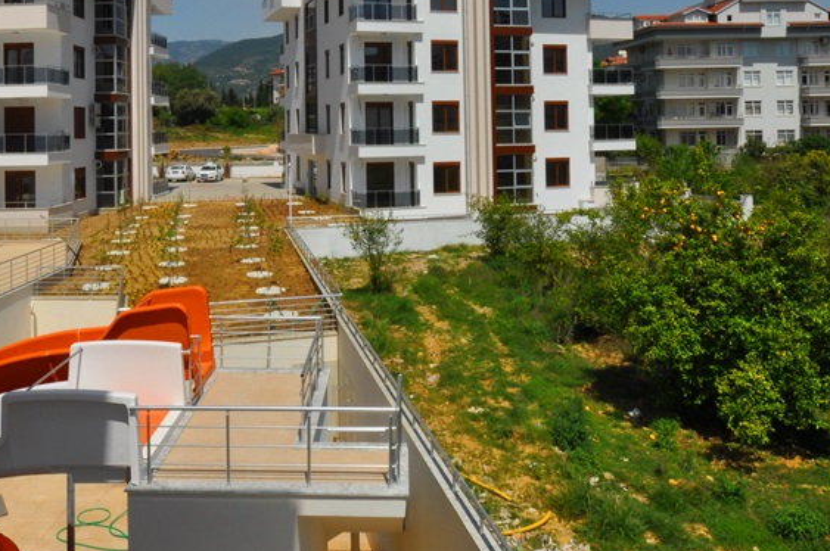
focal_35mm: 32
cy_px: 120
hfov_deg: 58.3
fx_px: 737
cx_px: 335
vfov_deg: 39.6
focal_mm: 10
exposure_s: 1/200
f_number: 18
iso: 200
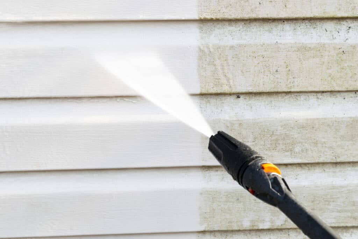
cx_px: 179
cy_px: 120
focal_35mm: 63
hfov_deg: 31.9
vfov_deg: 21.6
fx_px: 627
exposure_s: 1/100
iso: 100
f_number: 10
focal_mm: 42
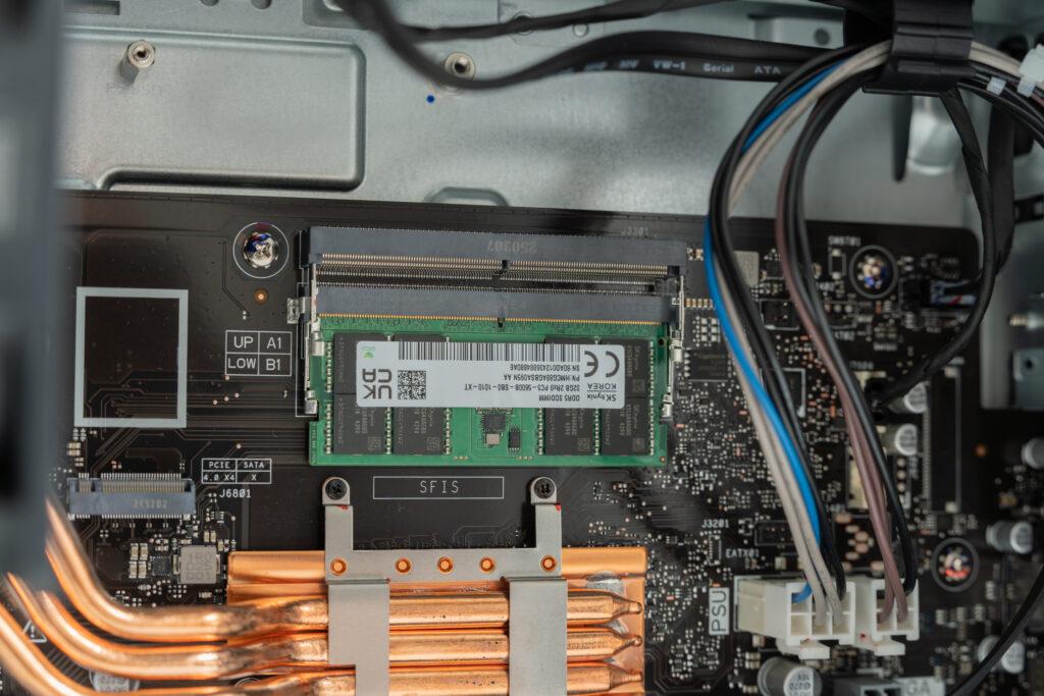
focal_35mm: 60
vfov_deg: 22.6
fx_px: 1740
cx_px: 522
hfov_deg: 33.4
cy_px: 348
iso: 400
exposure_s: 1/50
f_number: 6.3
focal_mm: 60
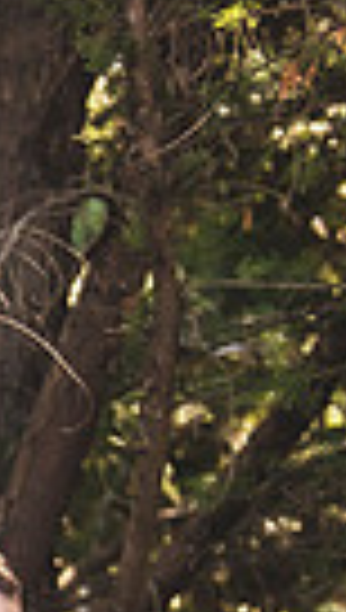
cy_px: 823
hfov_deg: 6.1
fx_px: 2954
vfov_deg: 11.5
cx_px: -755
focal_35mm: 182
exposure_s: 1/250
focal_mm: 38
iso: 200
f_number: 2.8
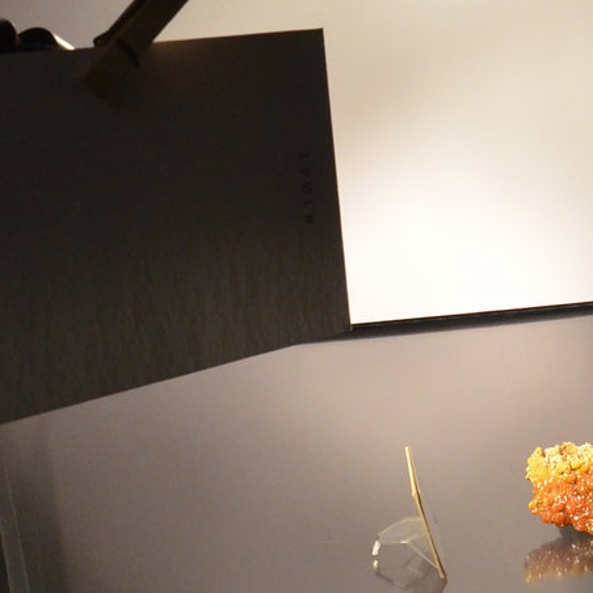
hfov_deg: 15.9
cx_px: 569
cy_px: 207
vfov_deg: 16.1
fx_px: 2093
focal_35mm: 108
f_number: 7.1
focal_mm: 24
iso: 2000
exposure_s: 1/200
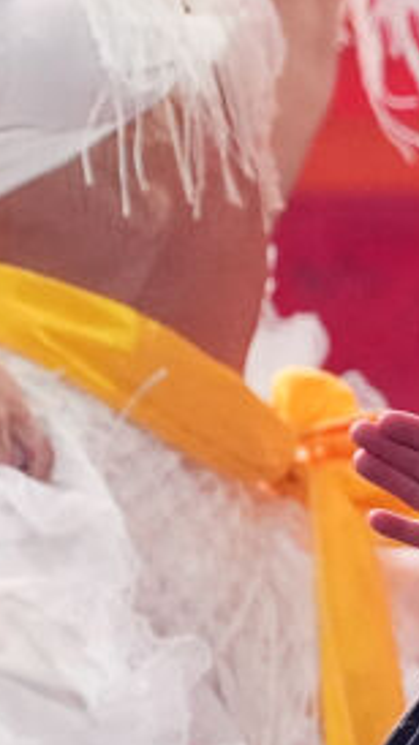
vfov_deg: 2.2
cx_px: 1506
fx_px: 19606
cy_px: 396
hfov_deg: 1.2
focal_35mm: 992
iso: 4000
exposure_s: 1/2500
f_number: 2.8
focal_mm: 147
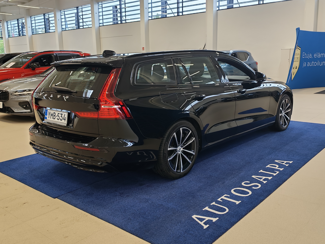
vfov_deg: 41.8
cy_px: 122
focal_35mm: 34
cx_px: 162
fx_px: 319
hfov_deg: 54.0
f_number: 1.9
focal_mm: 6.12
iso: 120
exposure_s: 1/100
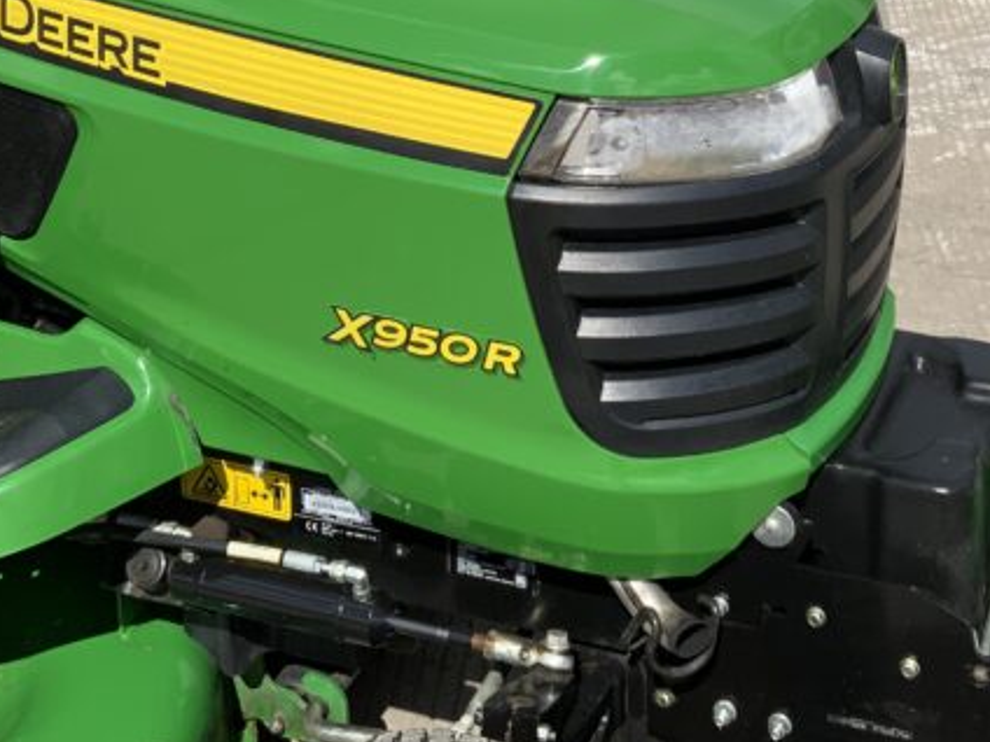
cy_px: 21
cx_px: 507
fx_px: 2002
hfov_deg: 27.8
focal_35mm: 70
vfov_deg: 20.4
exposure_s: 1/2538
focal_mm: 3
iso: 20
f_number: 1.8
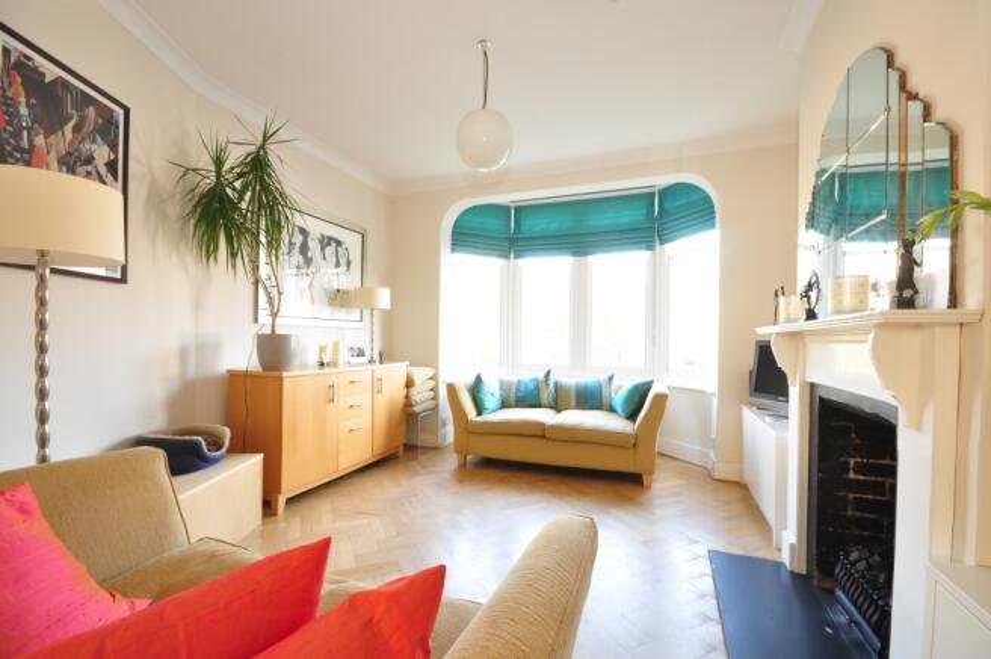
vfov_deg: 77.2
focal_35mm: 15
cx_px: 496
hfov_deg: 100.4
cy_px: 330
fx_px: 412
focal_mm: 10
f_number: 11
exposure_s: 1.3
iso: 200
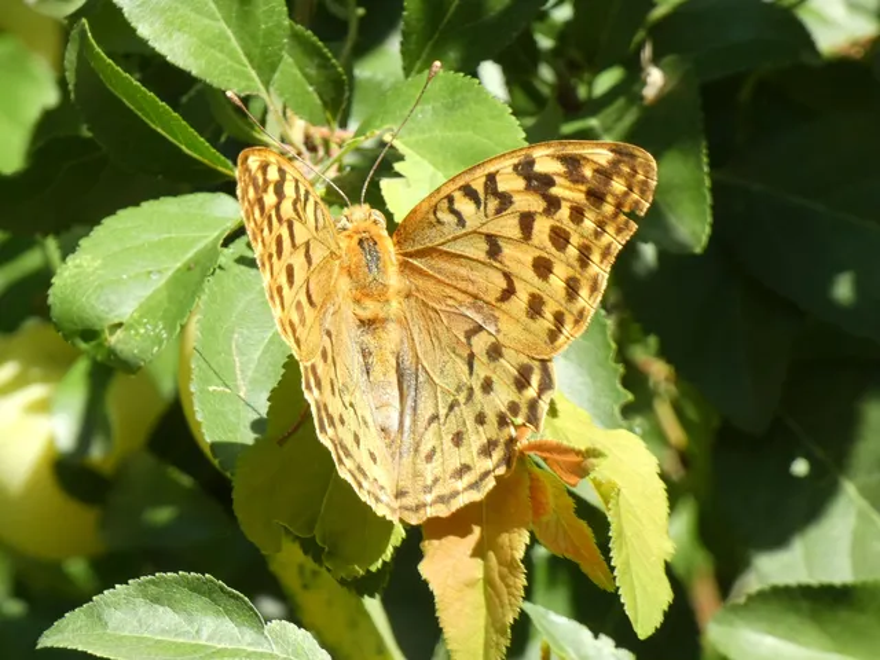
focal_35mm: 515
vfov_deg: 2.9
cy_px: 330
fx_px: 13092
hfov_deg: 3.8
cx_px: 440
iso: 160
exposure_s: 1/100
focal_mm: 92.3
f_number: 5.6
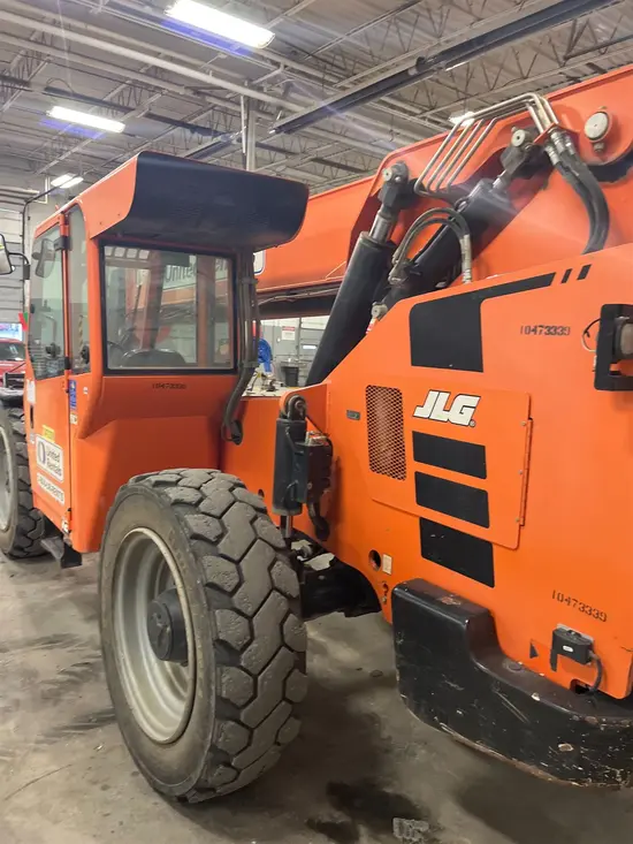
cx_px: 316
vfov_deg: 67.3
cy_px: 422
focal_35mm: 26
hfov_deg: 53.1
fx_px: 634
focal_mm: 5.1
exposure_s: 1/60
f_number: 1.6
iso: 250
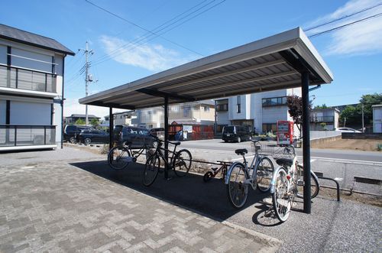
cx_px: 191
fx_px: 254
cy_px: 126
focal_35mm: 24
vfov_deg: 52.9
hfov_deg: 73.9
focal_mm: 16
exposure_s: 1/400
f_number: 8
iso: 200
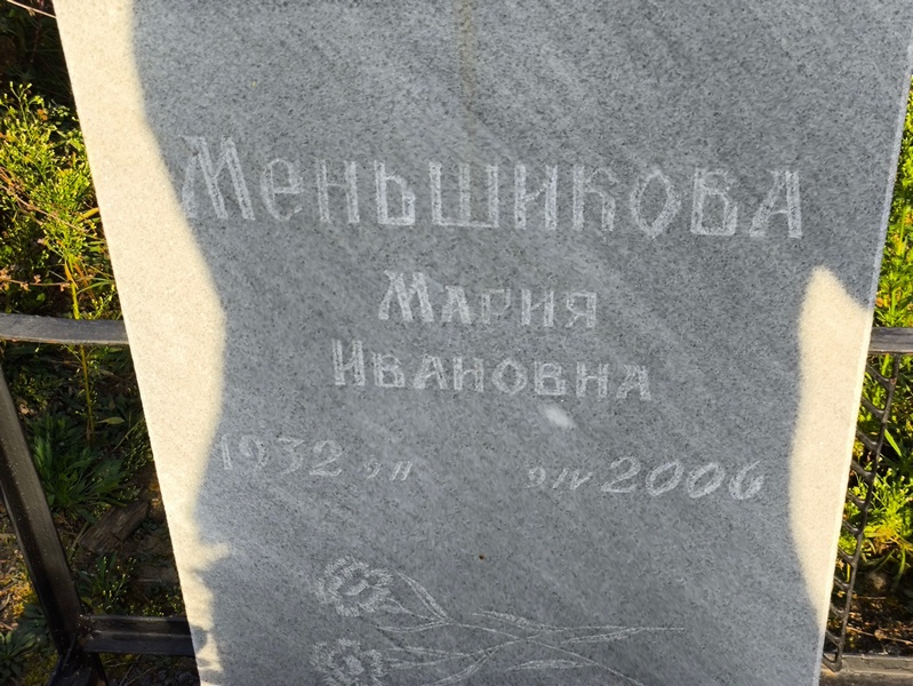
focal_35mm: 50
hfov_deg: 38.2
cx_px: 456
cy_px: 343
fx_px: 1319
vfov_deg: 29.1
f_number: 1.7
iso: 50
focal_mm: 4.71
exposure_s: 1/579
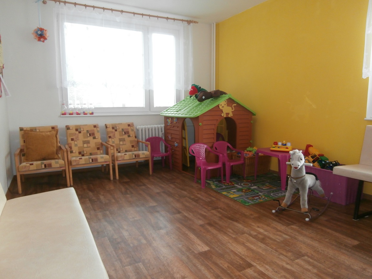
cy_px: 140
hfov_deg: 71.6
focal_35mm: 24
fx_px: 258
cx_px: 186
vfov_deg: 56.8
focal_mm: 4.2
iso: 200
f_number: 3
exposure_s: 1/30
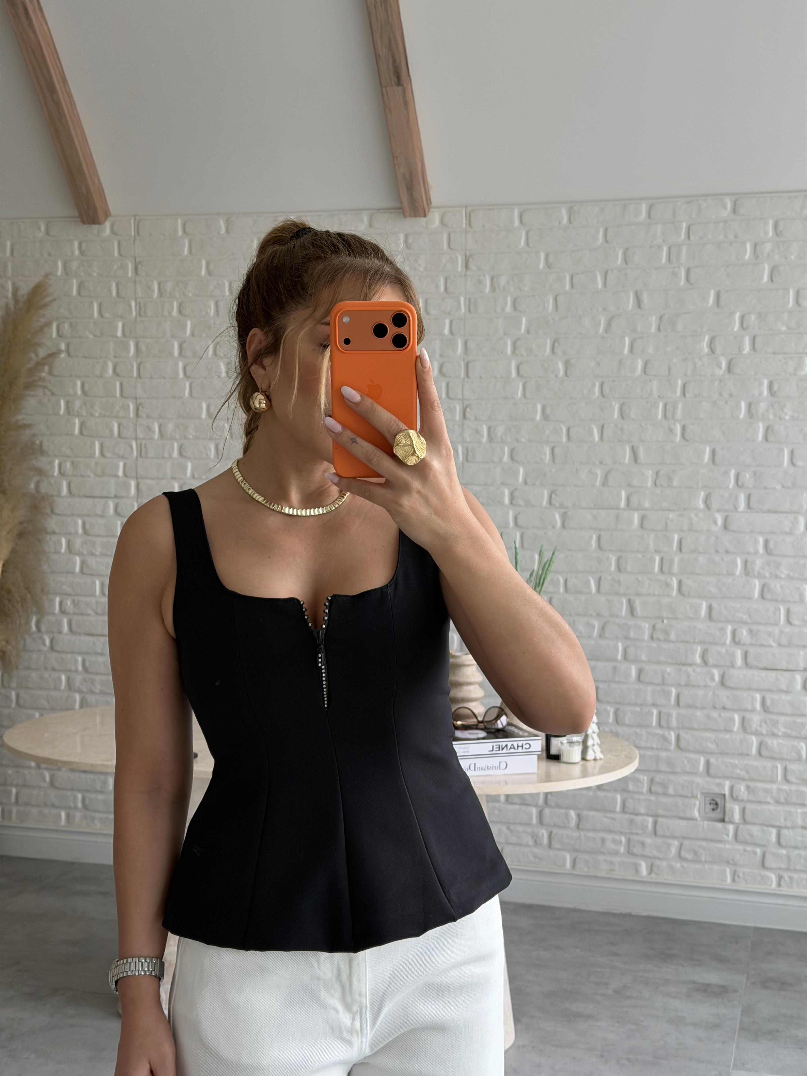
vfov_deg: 39.7
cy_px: 538
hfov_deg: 30.3
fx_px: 1492
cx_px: 404
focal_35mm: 48
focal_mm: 6.76
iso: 100
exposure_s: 1/92
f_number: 1.78
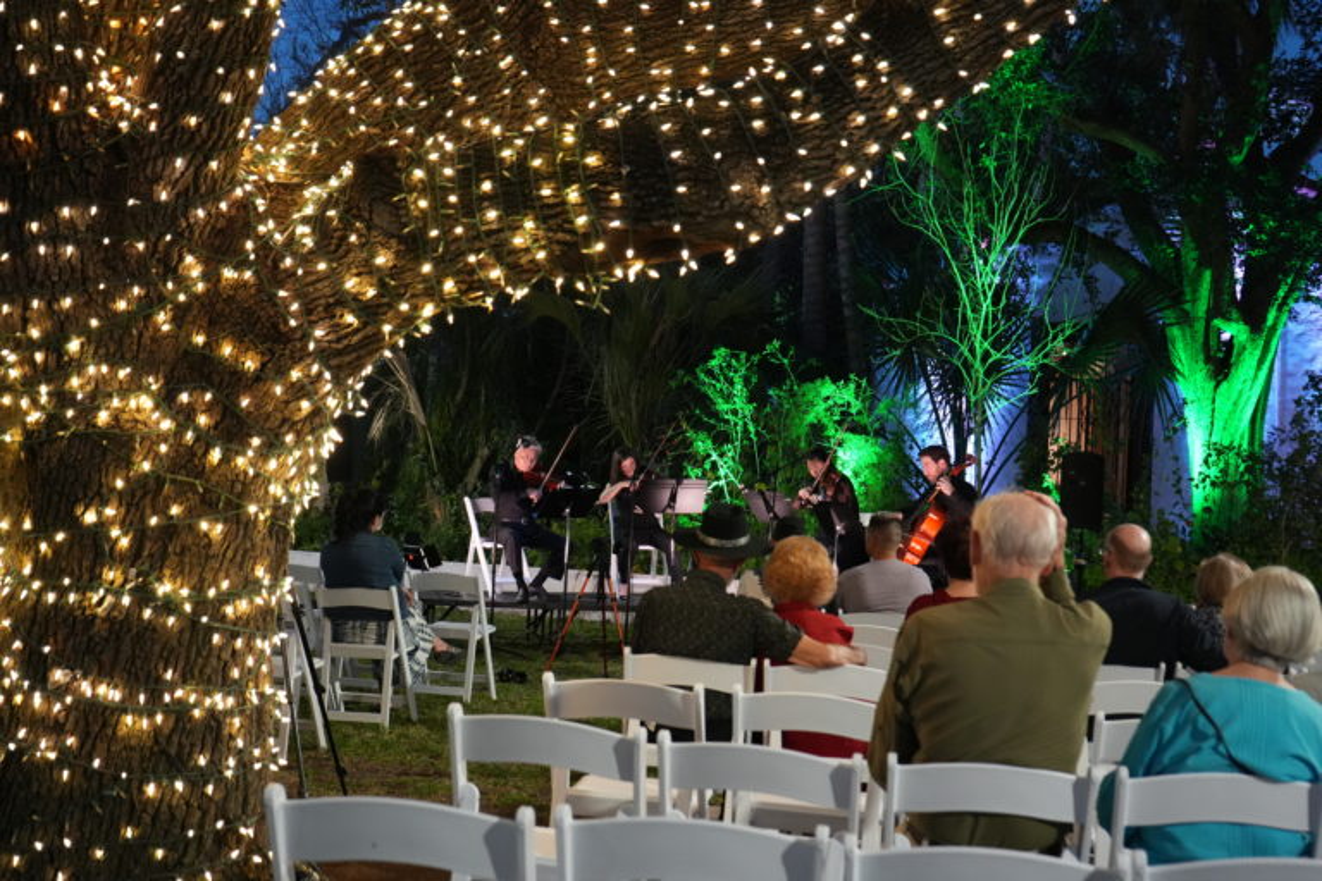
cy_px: 440
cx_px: 661
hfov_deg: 38.2
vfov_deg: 26.0
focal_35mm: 52
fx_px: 1909
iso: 6400
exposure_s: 1/60
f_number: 5
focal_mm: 52
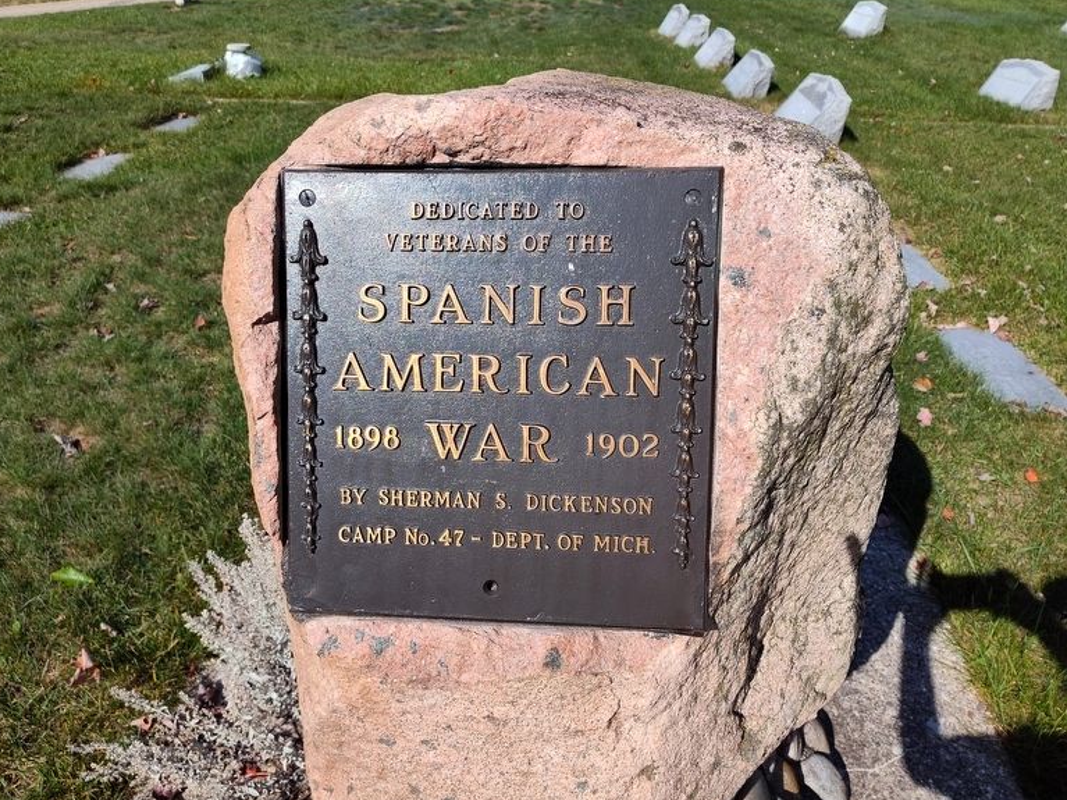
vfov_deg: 56.8
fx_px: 740
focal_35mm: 24
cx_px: 534
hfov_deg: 71.6
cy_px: 408
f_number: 1.8
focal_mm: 5.56
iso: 100
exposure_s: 1/1800
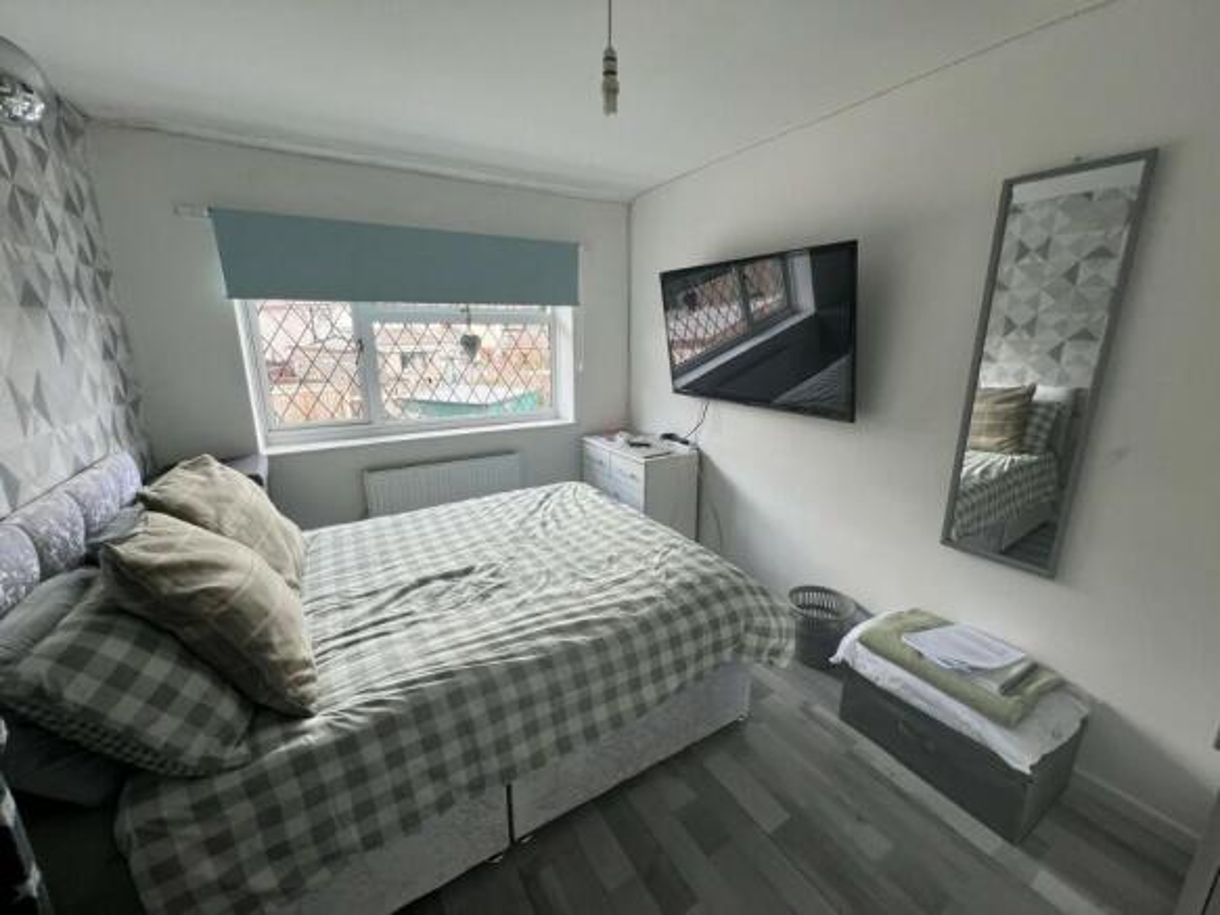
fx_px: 458
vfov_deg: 89.9
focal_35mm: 13
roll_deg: +0.2
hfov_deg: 106.2
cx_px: 610
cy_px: 458
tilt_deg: -14.2
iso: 50
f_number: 1.8
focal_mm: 1.57
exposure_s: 1/99
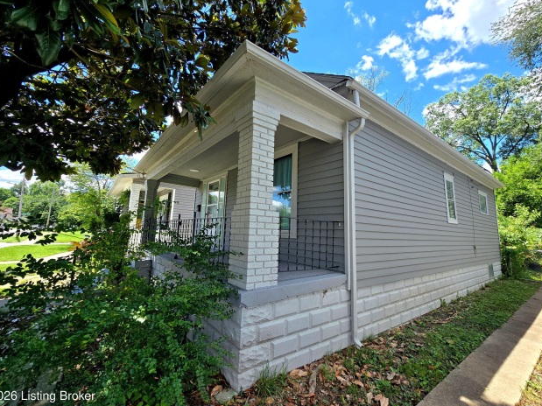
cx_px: 272
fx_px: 219
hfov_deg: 102.1
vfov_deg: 85.6
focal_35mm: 14
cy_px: 197
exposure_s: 1/892
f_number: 2.2
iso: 50
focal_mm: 2.2
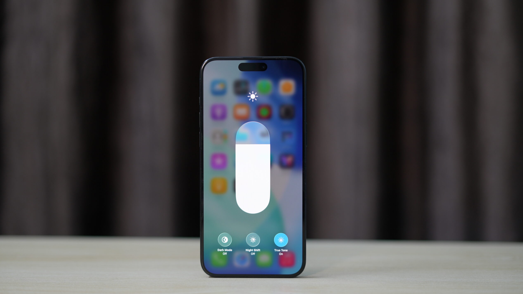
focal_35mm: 53
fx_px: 735
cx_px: 264
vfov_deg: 22.6
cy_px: 163
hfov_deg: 39.2
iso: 320
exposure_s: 1/100
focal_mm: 50
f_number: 2.2
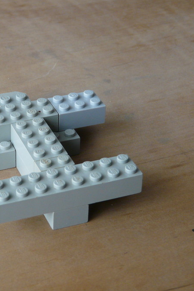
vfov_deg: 22.1
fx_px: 744
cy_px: 146
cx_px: 25
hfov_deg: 14.7
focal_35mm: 92
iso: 200
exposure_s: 1/6
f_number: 3.2
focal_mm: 10.8
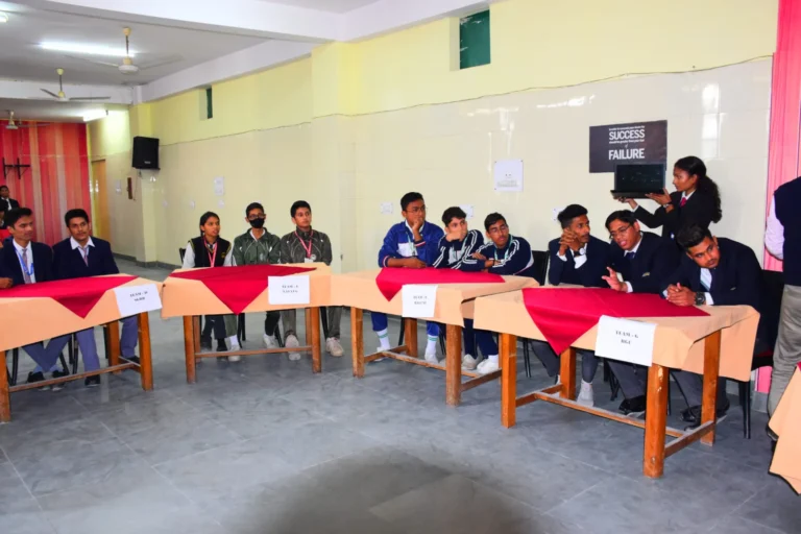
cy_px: 267
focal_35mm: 30
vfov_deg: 43.6
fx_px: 667
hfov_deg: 61.9
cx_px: 400
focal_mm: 20
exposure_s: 1/80
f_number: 4.5
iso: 800
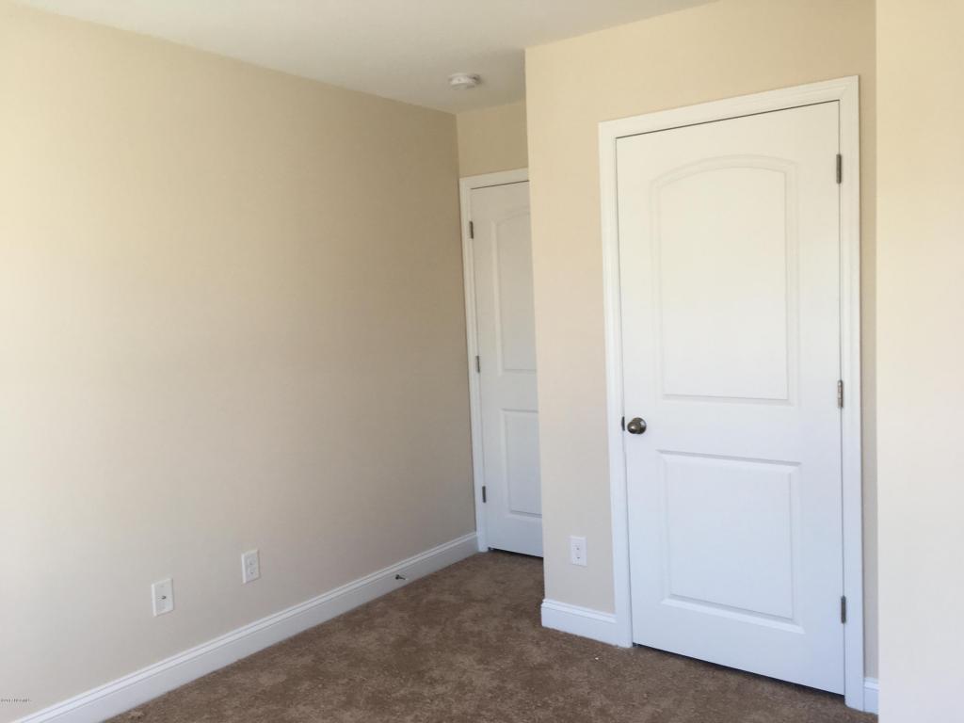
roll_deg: +2.6
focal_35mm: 29
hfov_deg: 61.7
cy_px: 362
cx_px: 482
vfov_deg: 48.2
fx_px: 808
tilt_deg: -4.5
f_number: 2.2
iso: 32
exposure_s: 1/120
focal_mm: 4.15
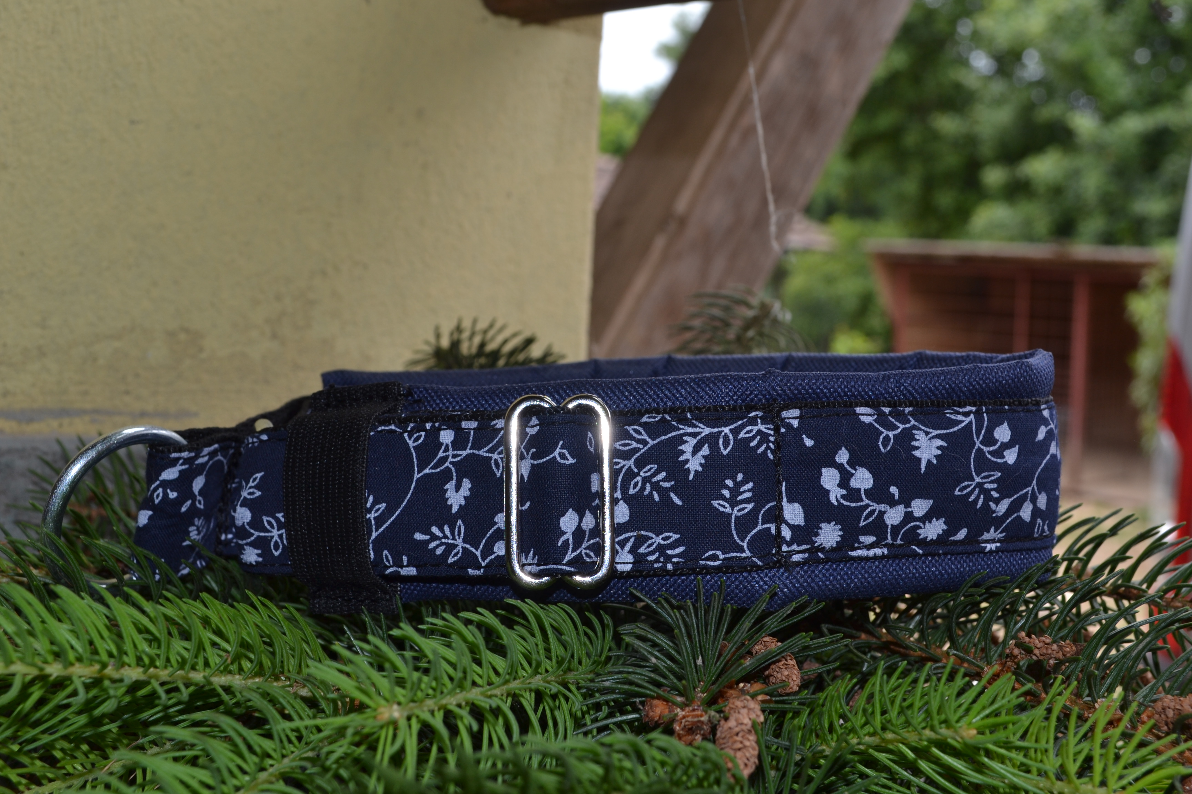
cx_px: 596
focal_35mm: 45
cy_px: 397
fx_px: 1490
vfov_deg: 29.9
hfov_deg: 43.6
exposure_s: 1/60
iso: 100
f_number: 8
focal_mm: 30
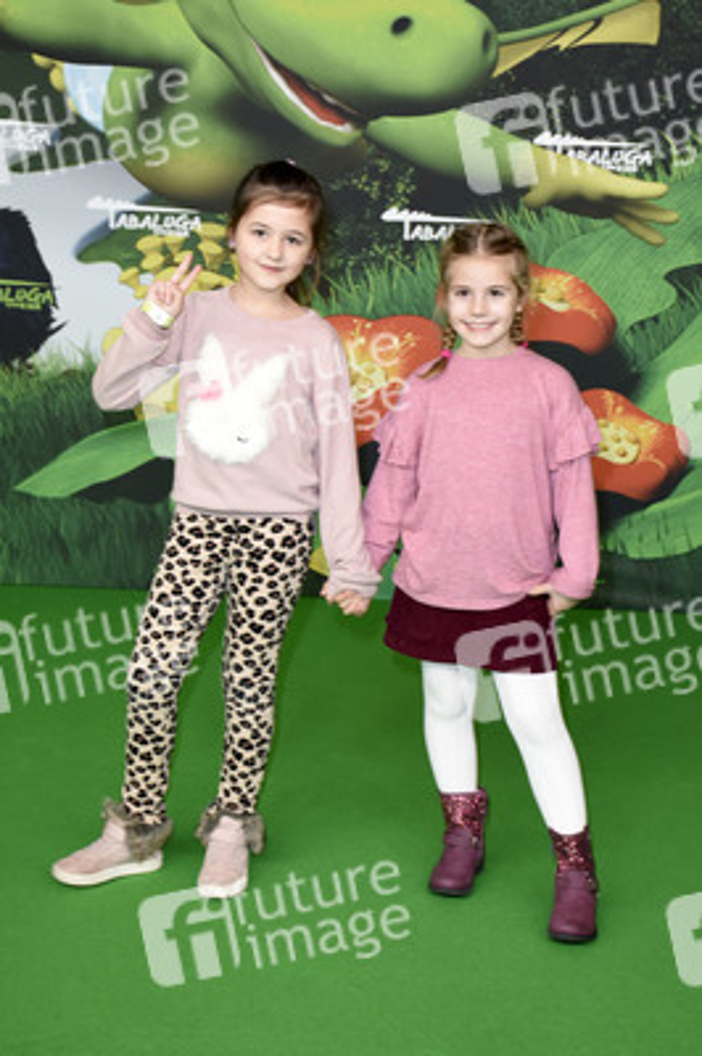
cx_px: 351
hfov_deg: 22.6
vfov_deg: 33.4
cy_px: 528
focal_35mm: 60
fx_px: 1758
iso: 500
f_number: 5.6
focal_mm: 40
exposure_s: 1/125
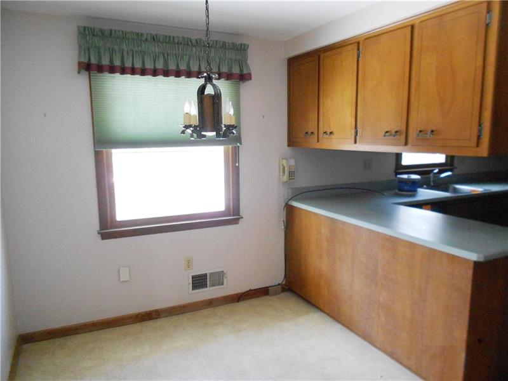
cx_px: 254
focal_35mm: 26
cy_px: 190
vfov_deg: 53.1
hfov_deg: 67.3
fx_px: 382
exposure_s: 1/30
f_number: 3.2
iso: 400
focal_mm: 4.6
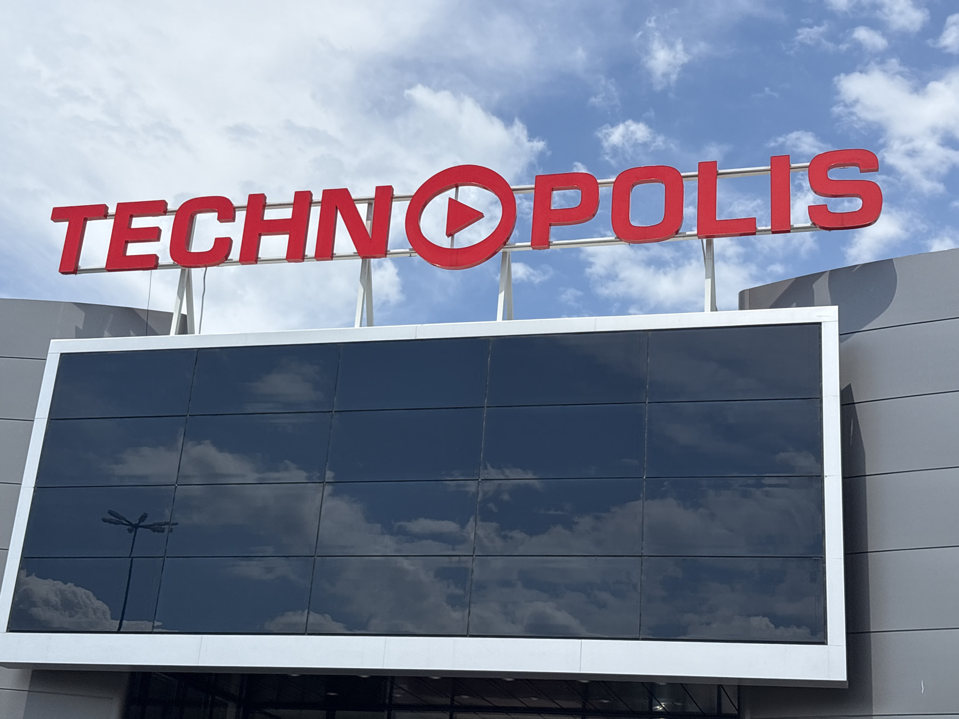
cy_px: 360
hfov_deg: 36.8
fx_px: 1441
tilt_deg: +24.0
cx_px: 480
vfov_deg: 28.0
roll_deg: -4.5
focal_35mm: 52
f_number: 1.6
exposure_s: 1/4630
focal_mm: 5.96
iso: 40
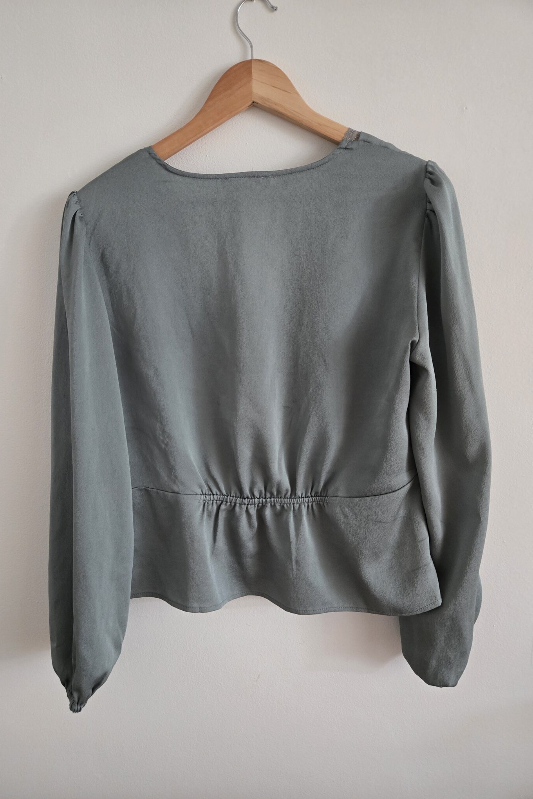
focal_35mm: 24
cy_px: 400
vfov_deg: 73.7
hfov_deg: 53.1
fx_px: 533
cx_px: 246
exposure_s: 1/60
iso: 800
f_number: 1.8
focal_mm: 5.4
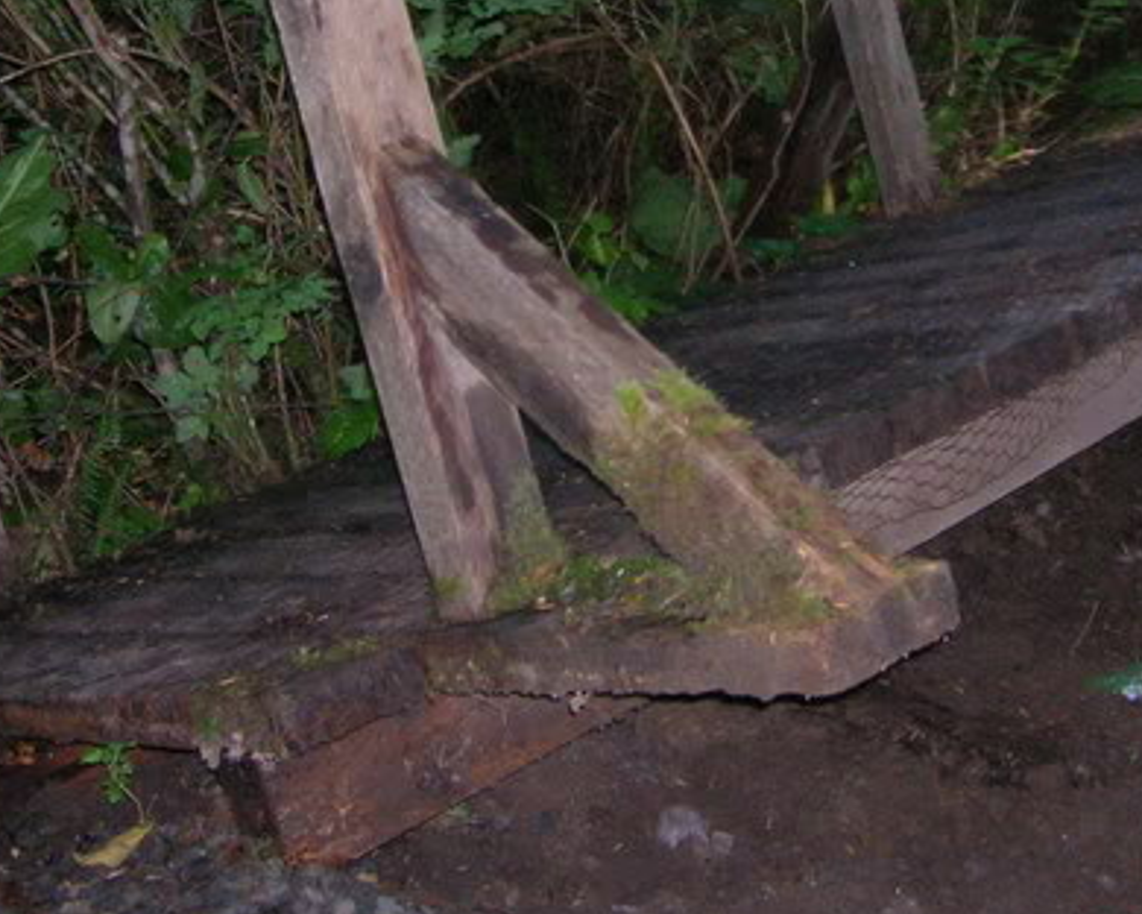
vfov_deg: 22.4
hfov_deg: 27.8
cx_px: 706
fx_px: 2298
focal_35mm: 68
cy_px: 284
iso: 200
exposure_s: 1/60.1
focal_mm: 5.7
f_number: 2.9
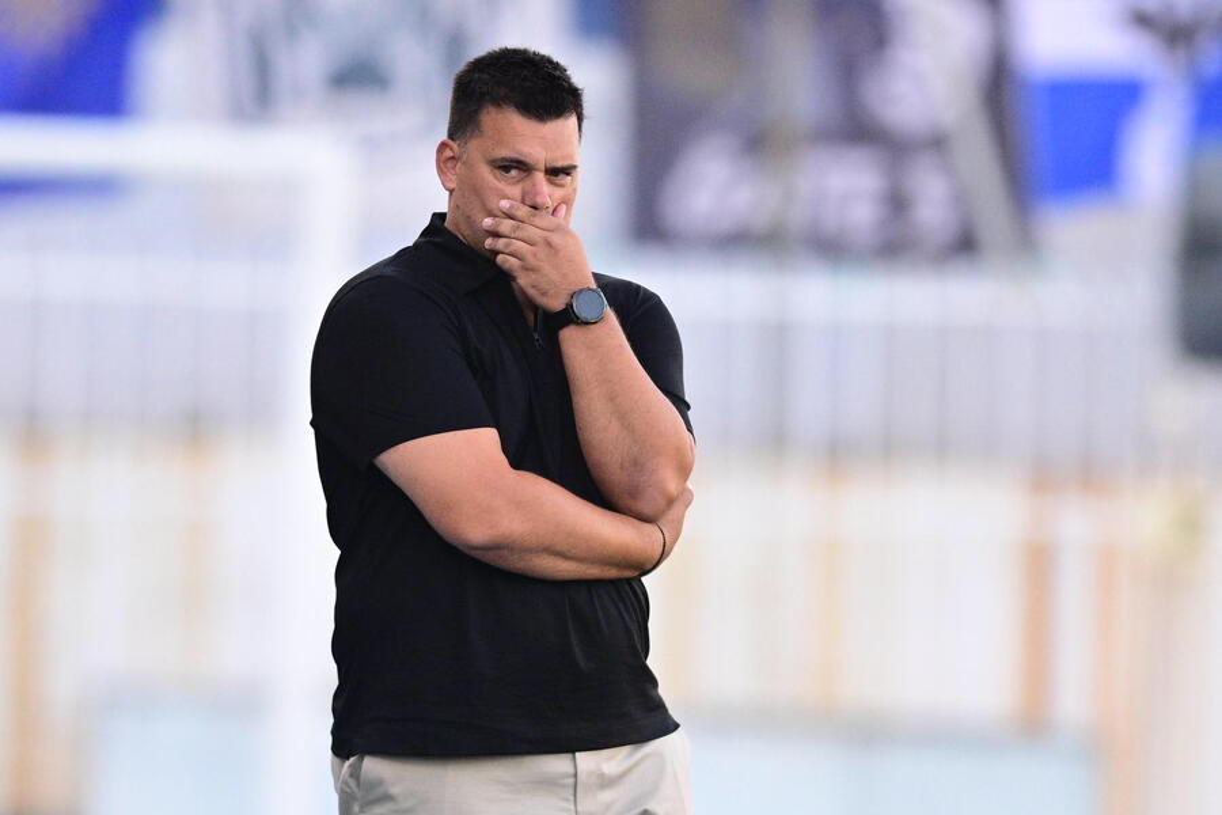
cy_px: 408
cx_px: 611
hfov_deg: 5.2
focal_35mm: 400
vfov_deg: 3.4
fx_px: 13577
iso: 1000
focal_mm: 400
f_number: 3.2
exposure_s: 1/1250
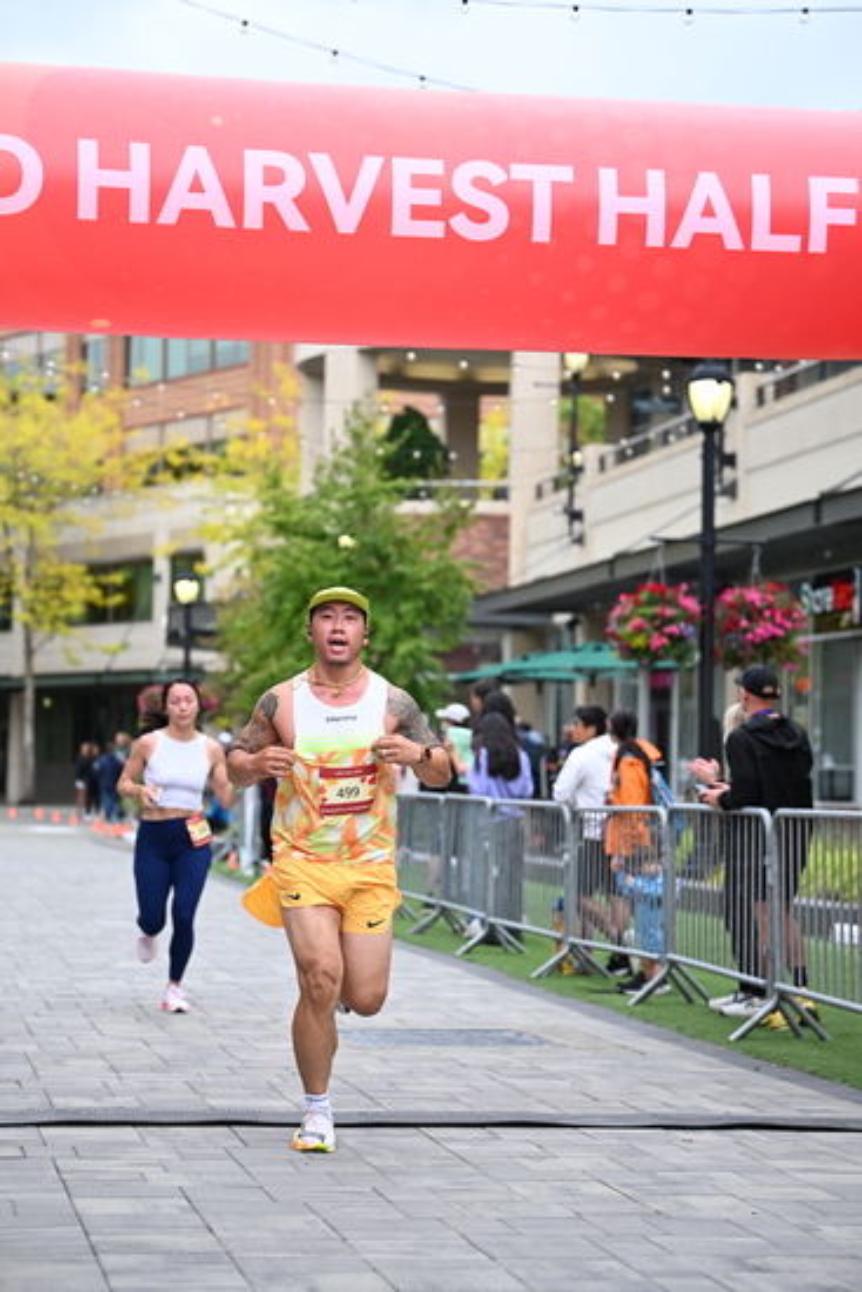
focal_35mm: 82
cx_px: 431
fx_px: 2943
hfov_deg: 16.7
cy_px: 646
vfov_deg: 24.8
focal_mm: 82
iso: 640
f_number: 2.8
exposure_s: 1/2000
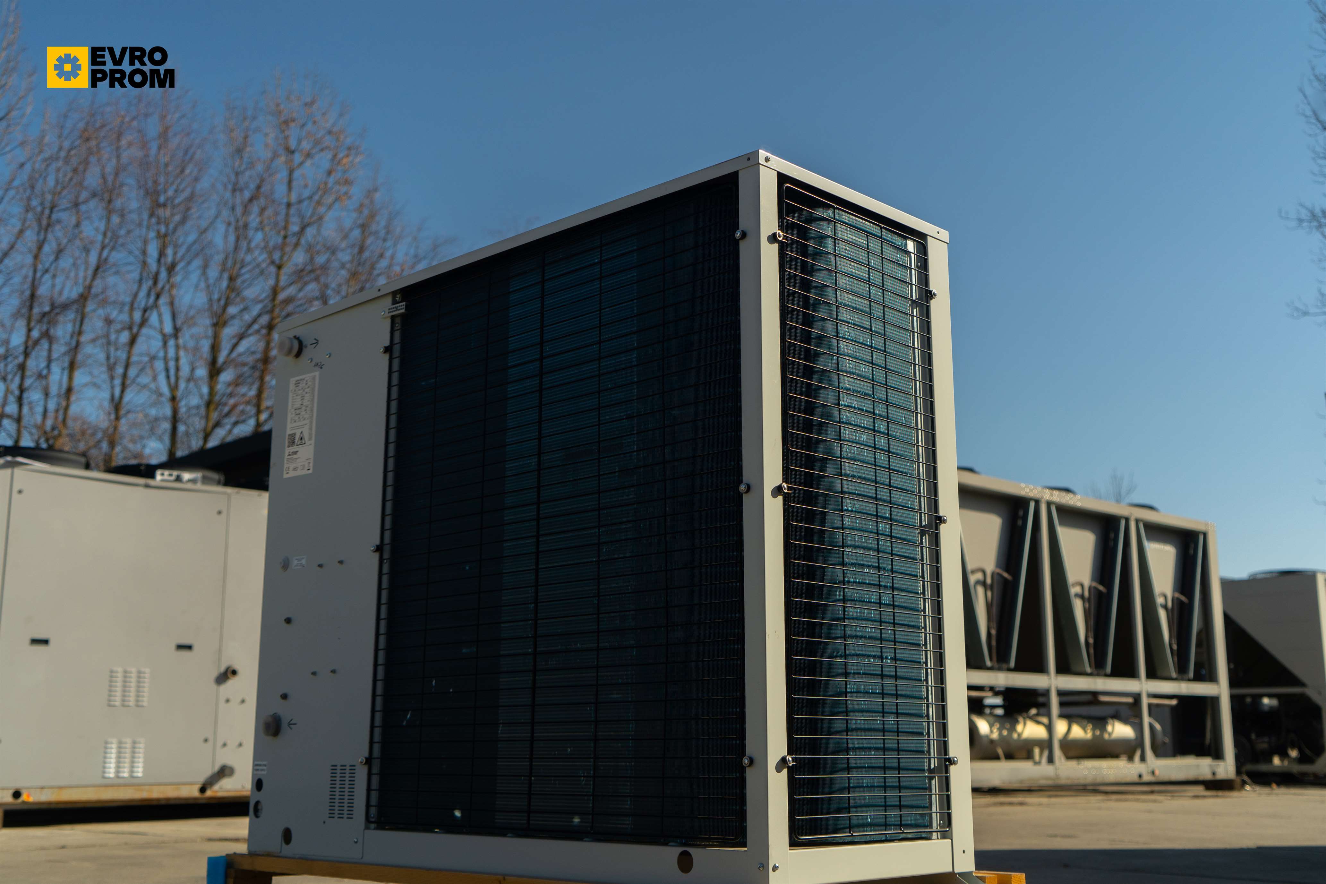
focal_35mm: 38
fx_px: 1400
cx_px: 663
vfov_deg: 35.1
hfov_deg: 50.7
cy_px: 442
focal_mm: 38
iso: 100
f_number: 4
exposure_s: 1/1000
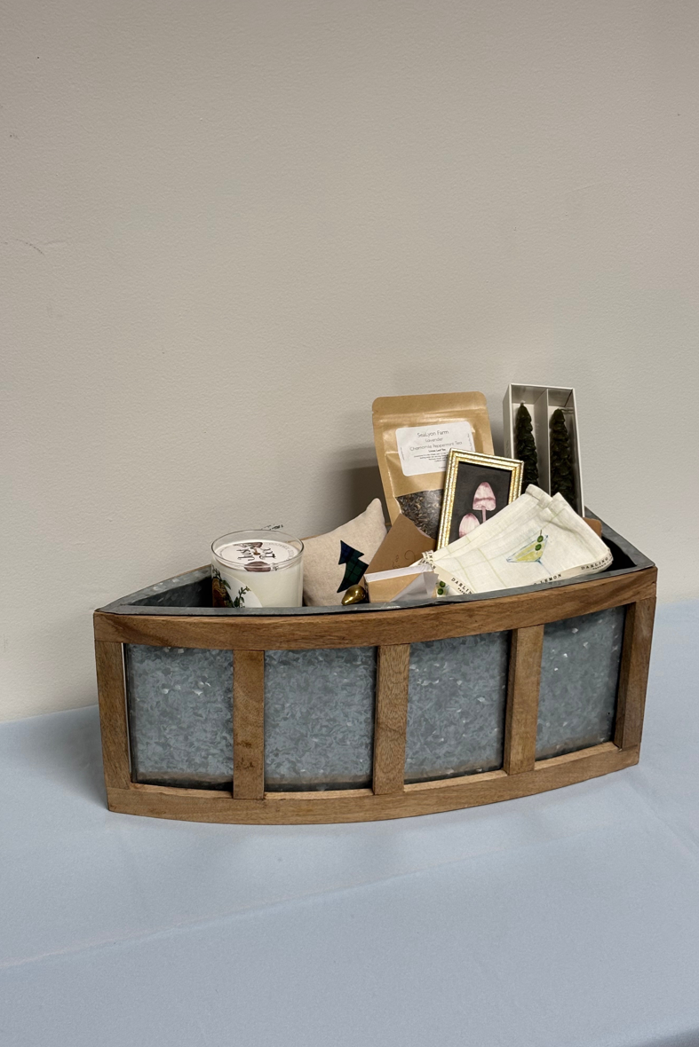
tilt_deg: -25.2
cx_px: 357
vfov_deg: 36.2
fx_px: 1601
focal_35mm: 55
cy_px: 517
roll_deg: -1.2
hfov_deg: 24.6
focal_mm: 5.96
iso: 80
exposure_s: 1/60
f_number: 1.6
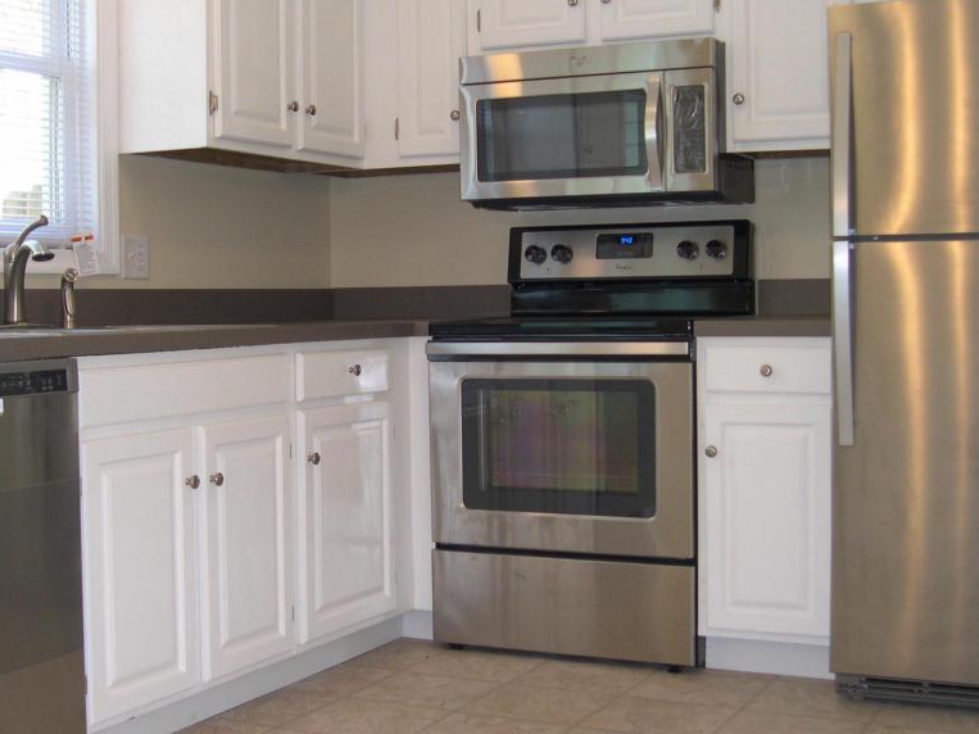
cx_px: 366
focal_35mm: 51
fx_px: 1442
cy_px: 344
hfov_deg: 37.3
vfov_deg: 28.5
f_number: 2.8
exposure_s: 1/30
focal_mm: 8
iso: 100
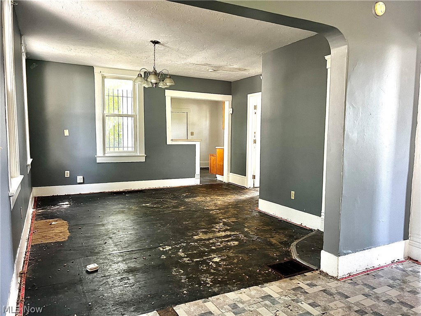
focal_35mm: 26
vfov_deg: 53.1
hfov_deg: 67.3
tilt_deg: -3.0
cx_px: 210
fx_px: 316
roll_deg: +0.2
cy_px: 158
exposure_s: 1/60
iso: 160
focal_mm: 5.7
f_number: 1.5
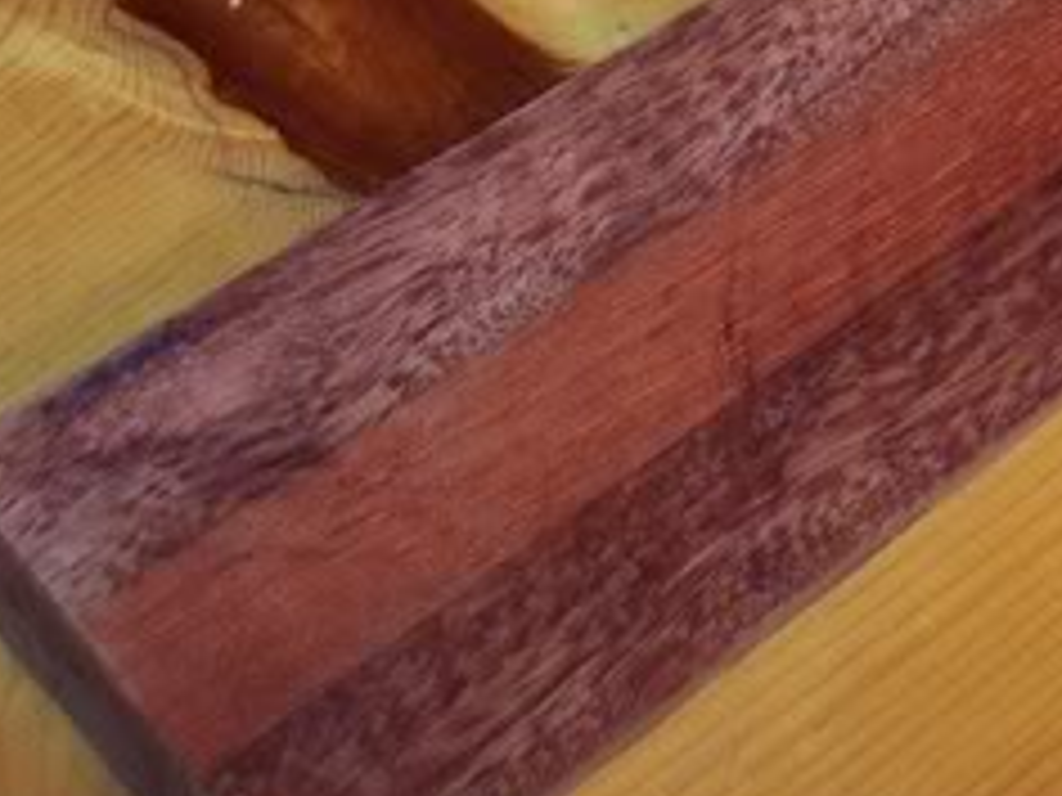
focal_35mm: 103
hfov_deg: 18.1
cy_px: -148
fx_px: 3160
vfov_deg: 14.0
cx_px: 1296
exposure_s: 1/30
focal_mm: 8
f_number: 2.8
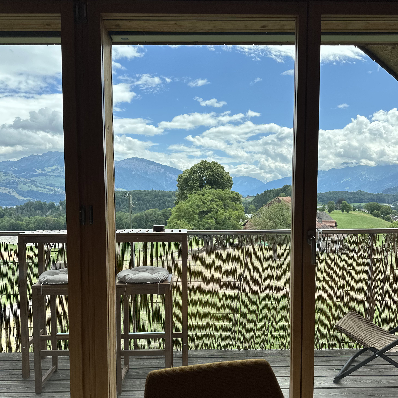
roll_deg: -2.5
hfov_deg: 55.6
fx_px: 377
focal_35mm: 29
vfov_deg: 55.4
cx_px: 196
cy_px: 228
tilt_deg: -3.3
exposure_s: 1/2809
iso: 80
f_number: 1.78
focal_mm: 6.86
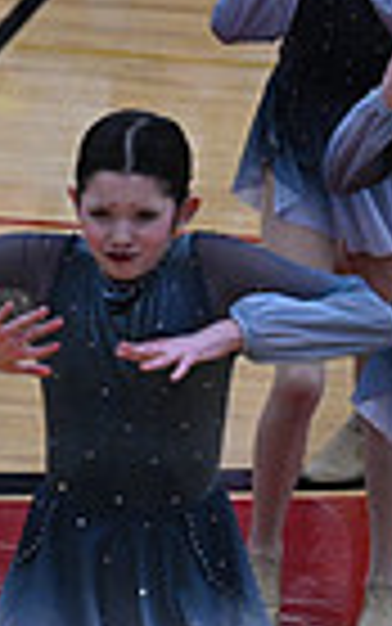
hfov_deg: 1.9
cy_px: 570
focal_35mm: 683
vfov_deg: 3.1
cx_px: -725
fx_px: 11663
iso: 4000
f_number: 4
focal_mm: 160
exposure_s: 1/400
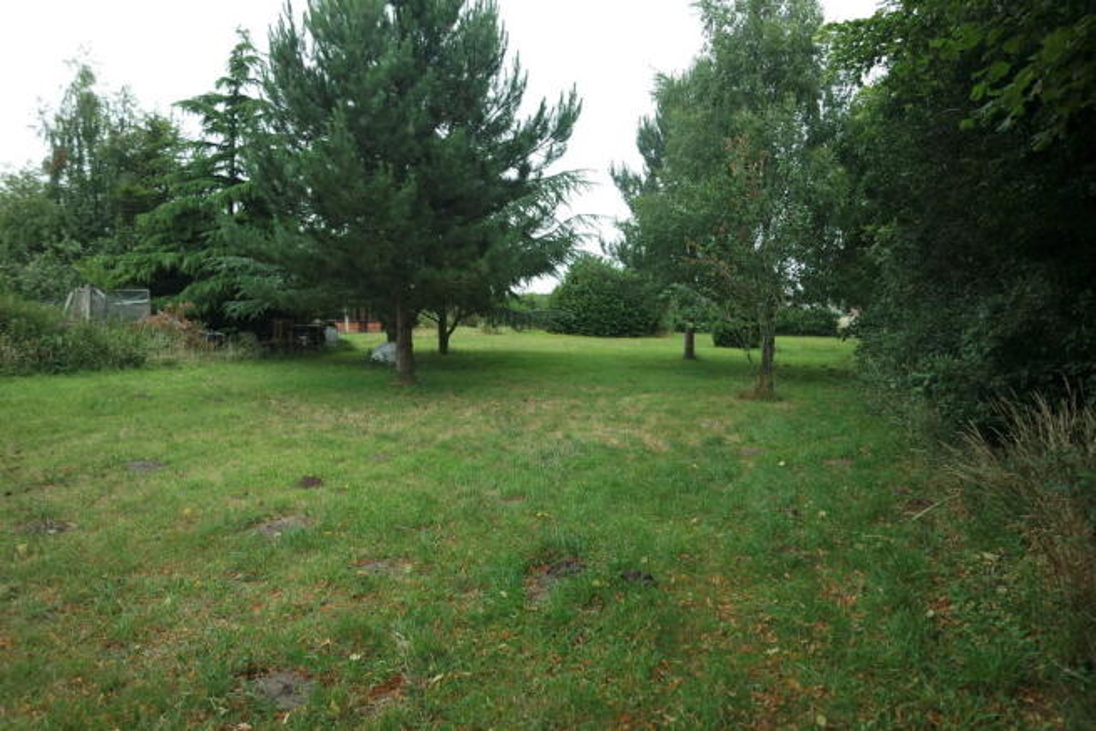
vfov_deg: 53.2
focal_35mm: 24
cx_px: 548
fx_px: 731
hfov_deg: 73.7
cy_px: 366
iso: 100
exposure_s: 1/320
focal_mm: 16
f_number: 3.5
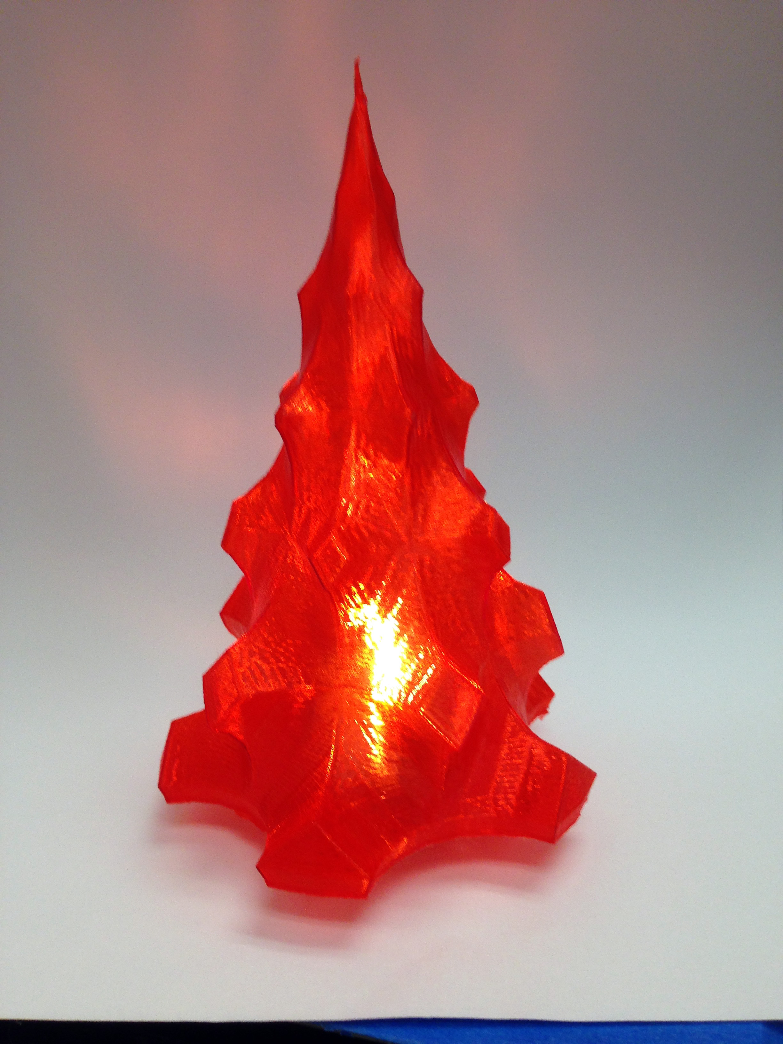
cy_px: 522
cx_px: 392
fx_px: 995
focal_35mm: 33
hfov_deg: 42.9
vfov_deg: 55.4
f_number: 2.4
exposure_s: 1/40
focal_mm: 4.12
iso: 64
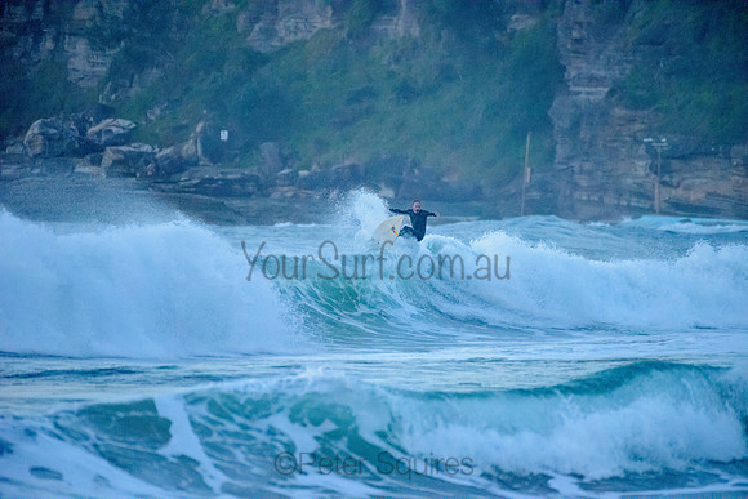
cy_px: 250
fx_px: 10395
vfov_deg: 2.8
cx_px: 374
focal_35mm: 500
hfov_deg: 4.1
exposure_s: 1/1250
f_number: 5.6
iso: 10000
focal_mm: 500
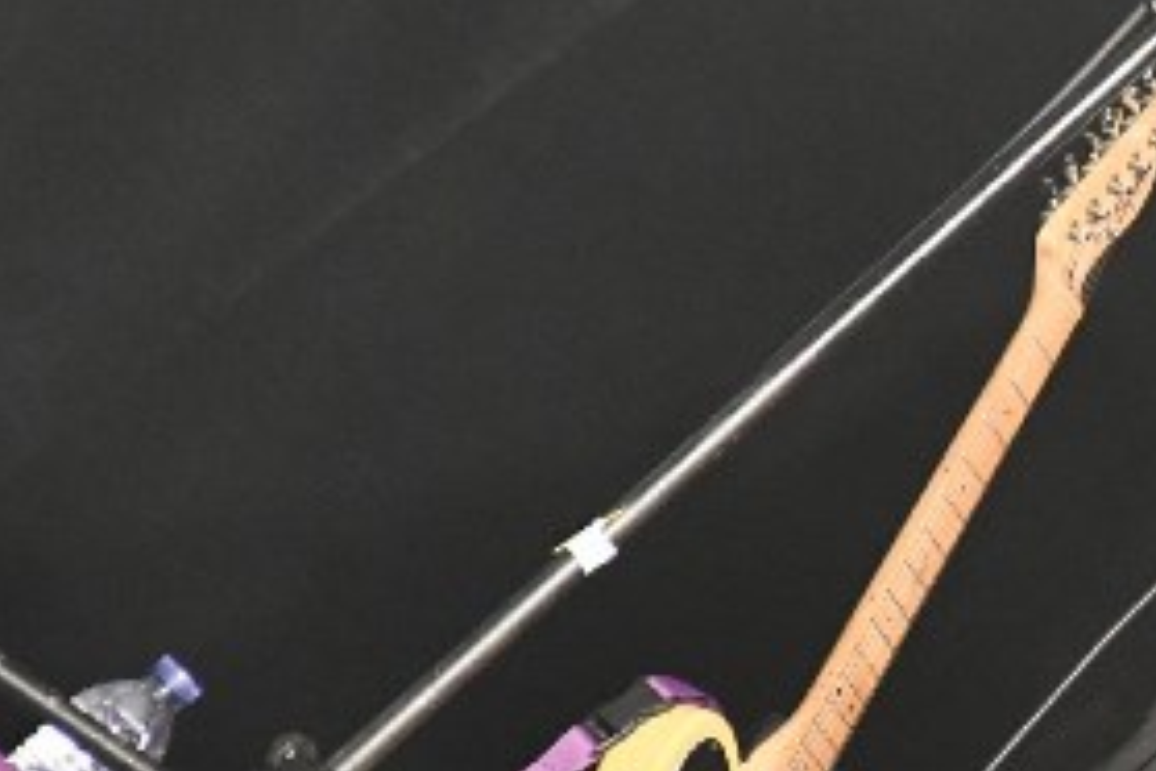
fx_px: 18495
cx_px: 1898
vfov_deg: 2.4
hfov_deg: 3.6
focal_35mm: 576
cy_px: 332
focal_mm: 105
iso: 3200
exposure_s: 1/100
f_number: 5.6
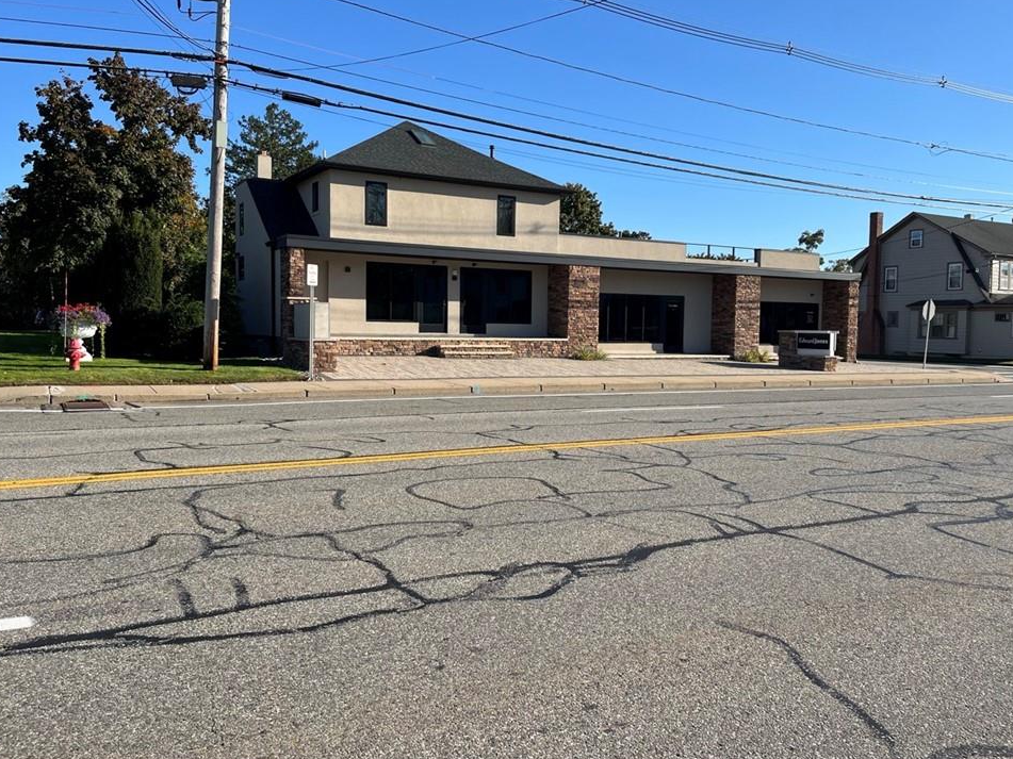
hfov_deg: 63.4
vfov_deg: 49.7
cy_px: 362
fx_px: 819
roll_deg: -0.3
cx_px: 513
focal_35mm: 28
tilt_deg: -2.3
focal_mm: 5.1
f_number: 1.6
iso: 50
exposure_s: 1/2463
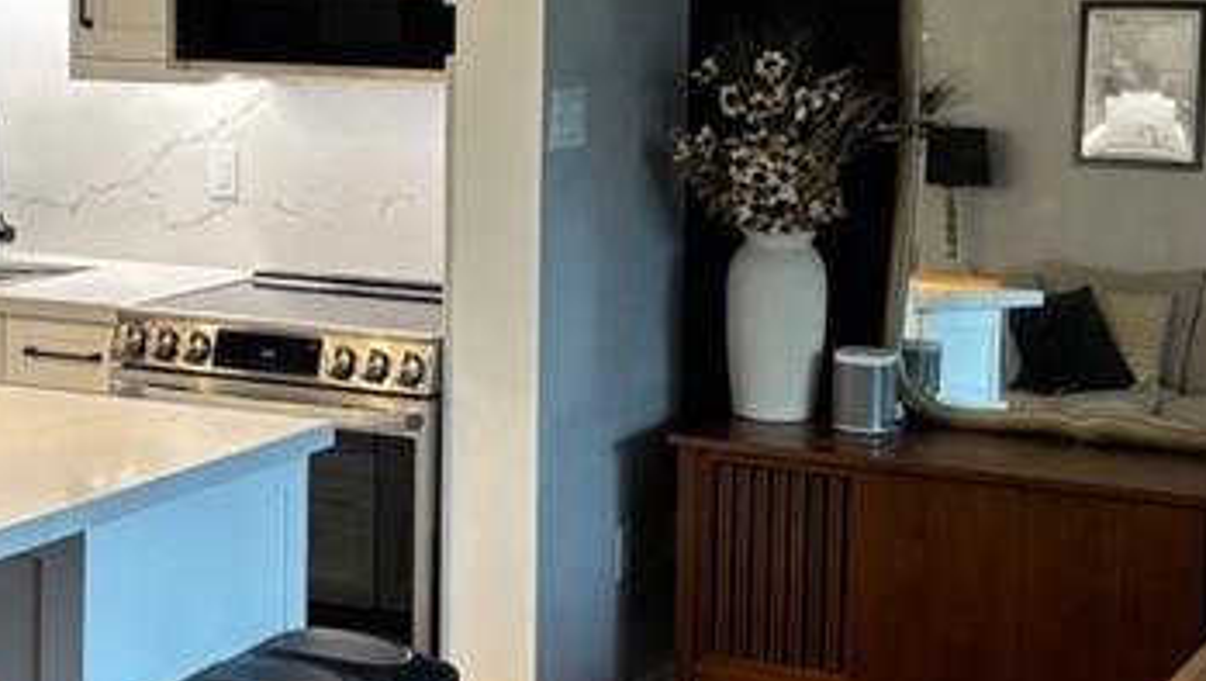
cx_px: 342
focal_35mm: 83
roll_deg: -1.2
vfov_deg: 14.5
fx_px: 2656
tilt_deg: -5.1
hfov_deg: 25.4
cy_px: 152
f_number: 1.6
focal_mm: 5.96
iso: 80
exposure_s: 1/60
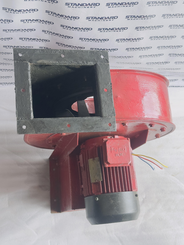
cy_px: 122
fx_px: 340
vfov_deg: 39.7
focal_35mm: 48
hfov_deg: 30.3
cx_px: 92
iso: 64
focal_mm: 6.86
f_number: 1.78
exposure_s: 1/200
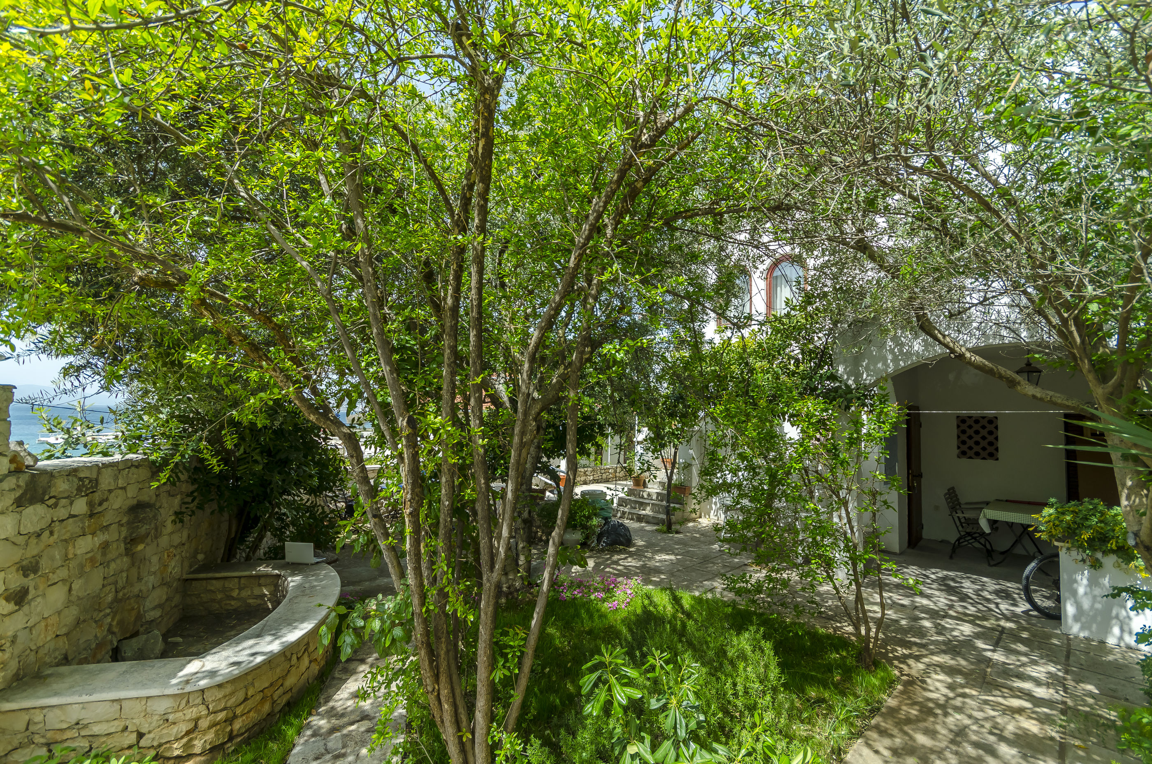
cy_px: 382
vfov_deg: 77.1
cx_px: 576
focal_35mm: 15
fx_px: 479
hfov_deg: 100.5
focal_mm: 10
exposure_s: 1/250
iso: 100
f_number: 7.1
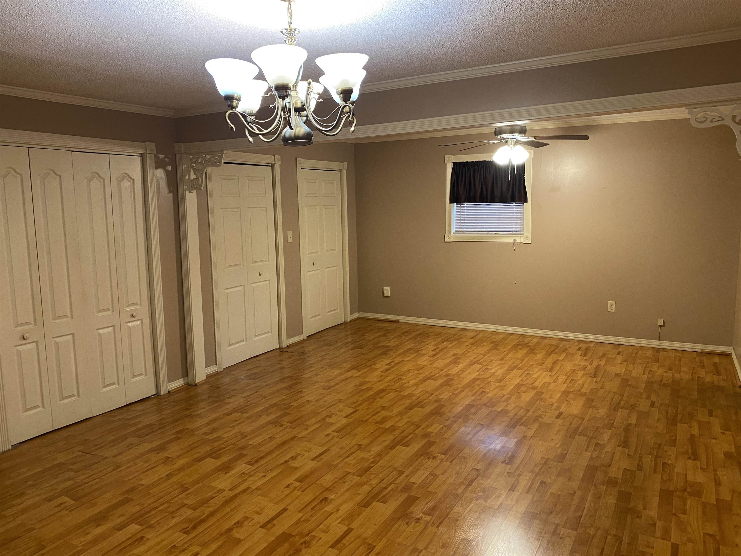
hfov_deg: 67.3
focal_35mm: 26
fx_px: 557
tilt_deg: -6.8
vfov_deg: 53.1
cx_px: 370
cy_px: 278
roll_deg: +2.3
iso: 320
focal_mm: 4.25
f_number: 1.8
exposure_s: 1/60
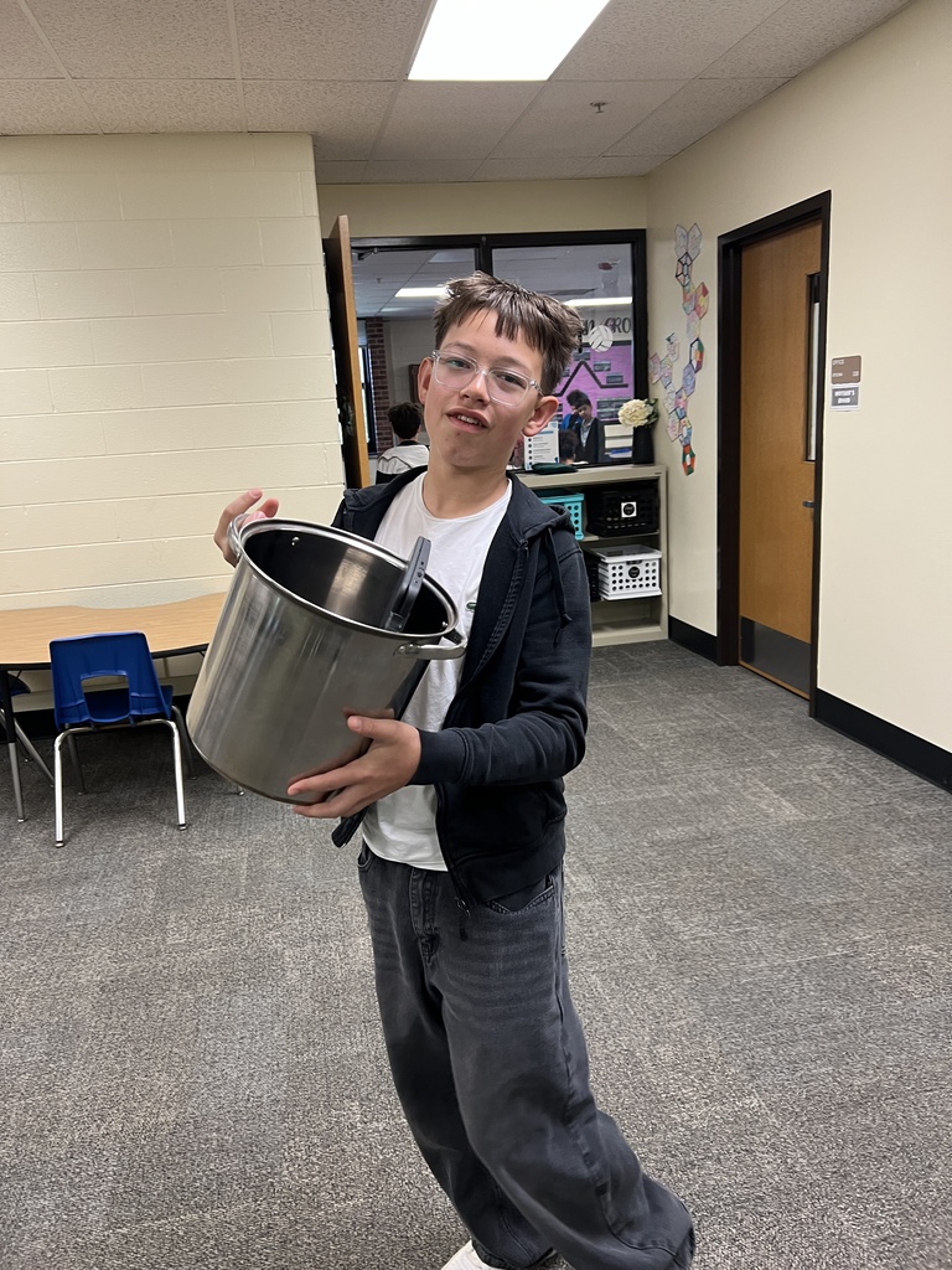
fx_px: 953
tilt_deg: -12.8
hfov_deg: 53.1
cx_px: 476
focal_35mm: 26
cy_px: 635
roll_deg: +3.0
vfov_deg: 67.3
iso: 160
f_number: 1.5
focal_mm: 5.7
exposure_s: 1/60
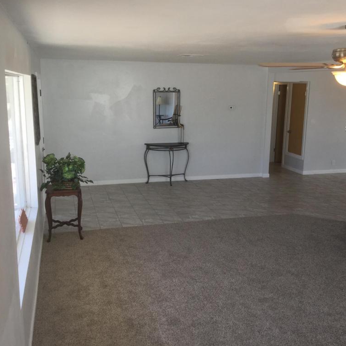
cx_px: 187
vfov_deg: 44.9
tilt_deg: -12.2
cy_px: 172
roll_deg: -1.5
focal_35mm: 37
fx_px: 418
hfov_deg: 44.9
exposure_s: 1/120
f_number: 2.4
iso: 40
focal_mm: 3.3
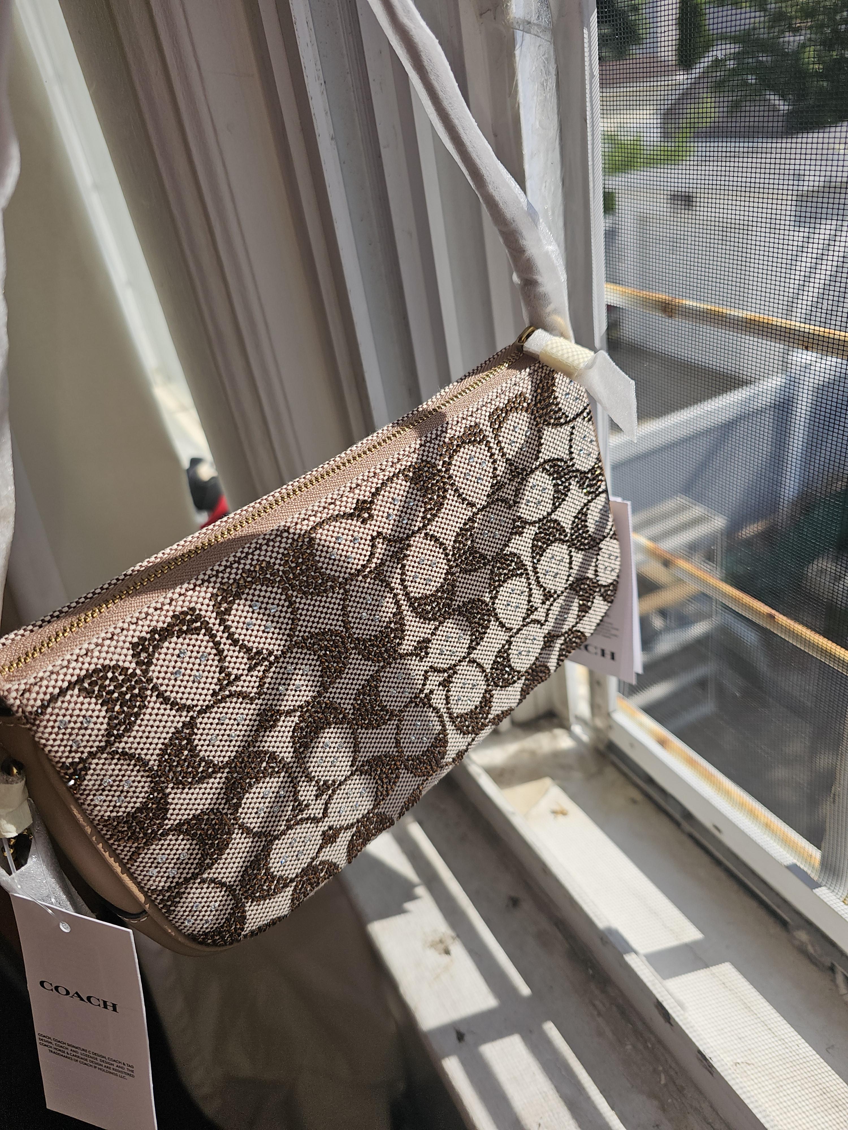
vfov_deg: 73.9
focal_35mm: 23
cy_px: 565
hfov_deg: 58.9
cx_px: 424
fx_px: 751
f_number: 1.7
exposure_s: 1/548
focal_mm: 6.3
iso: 10
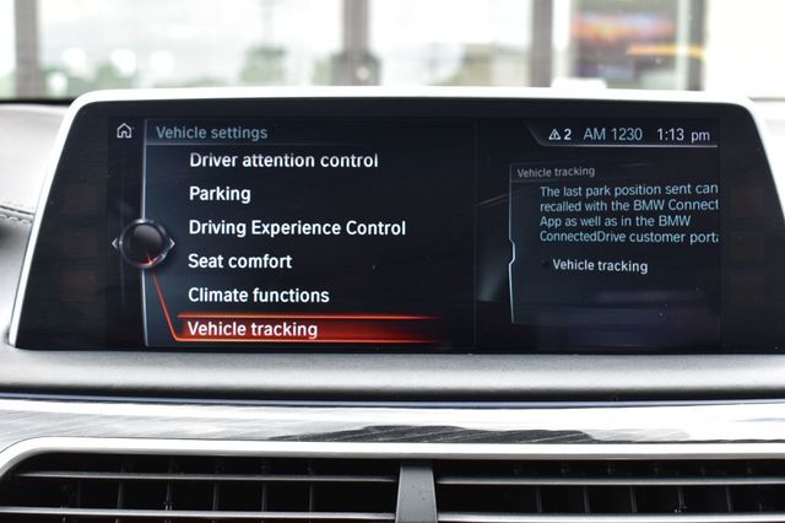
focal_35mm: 48
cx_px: 392
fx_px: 1046
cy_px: 262
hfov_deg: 41.1
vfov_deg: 28.0
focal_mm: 32
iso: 400
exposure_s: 1/50
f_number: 8
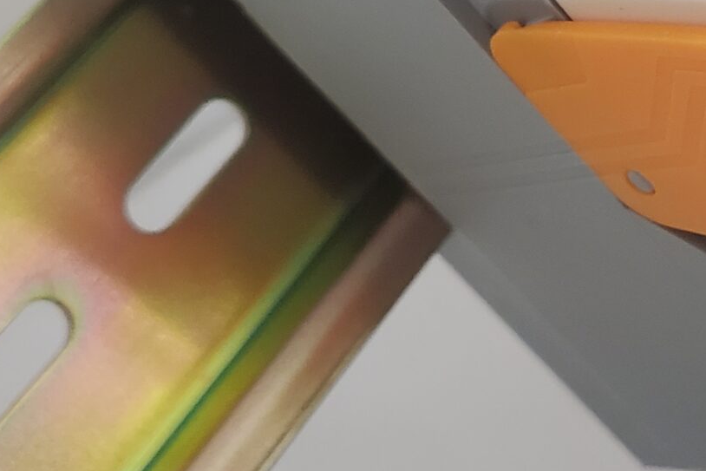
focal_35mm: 85
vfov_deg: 15.5
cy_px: -90
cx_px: 821
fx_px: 1667
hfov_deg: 22.3
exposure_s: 1/120
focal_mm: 4.3
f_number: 2.4
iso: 250
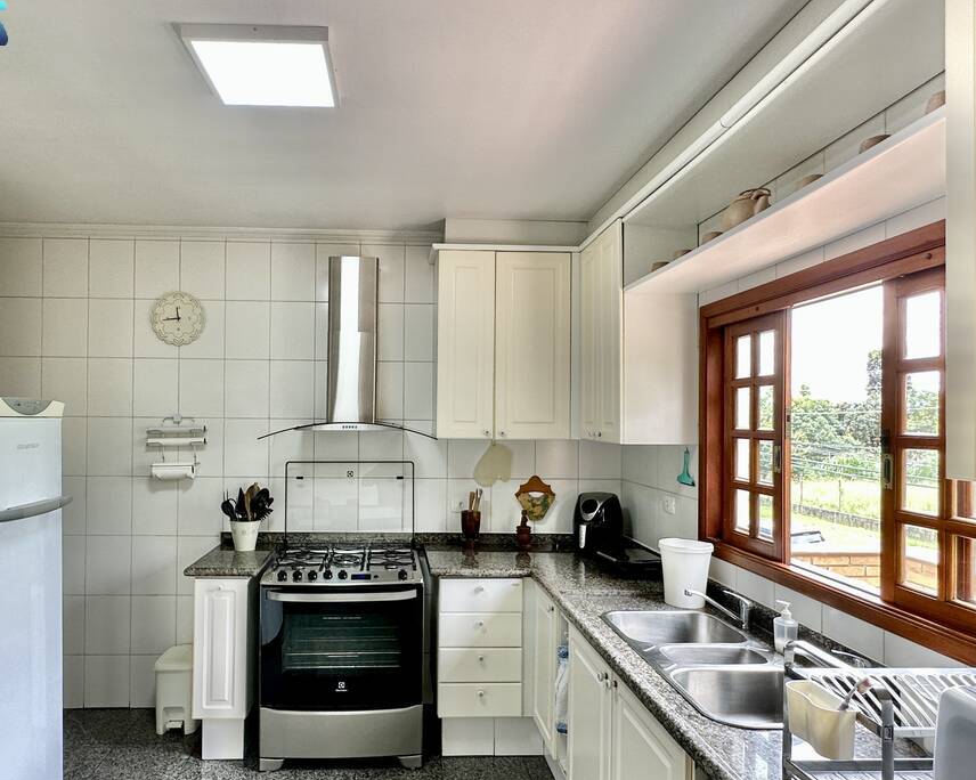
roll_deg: -0.8
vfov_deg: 60.8
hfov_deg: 72.2
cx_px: 420
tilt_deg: +0.2
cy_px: 414
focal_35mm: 23
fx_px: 664
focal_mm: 2.22
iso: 80
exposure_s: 1/120
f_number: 2.2
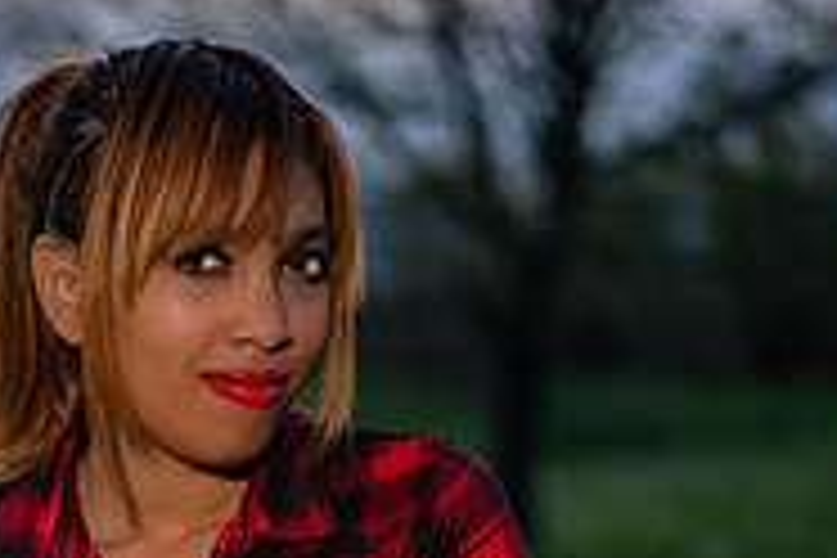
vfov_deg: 10.0
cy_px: 846
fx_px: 3092
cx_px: 207
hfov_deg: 15.3
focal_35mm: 133
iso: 160
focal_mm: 55
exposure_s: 1/800
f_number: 1.8
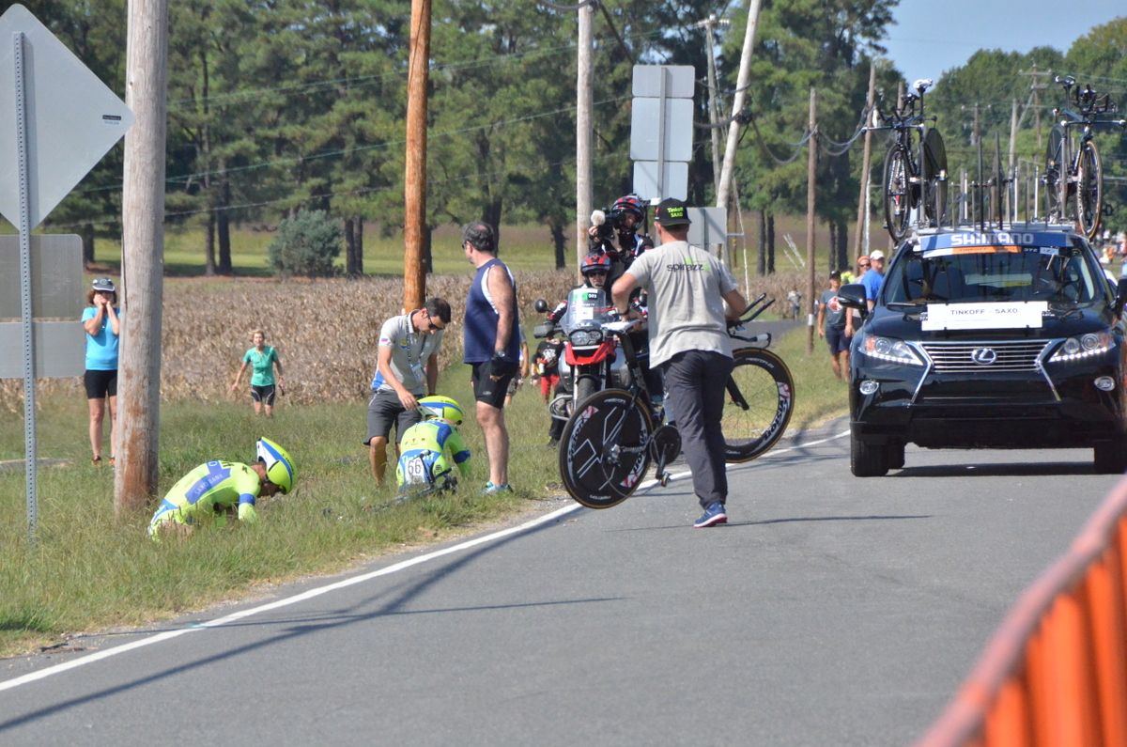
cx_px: 564
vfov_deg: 4.6
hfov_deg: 6.9
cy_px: 374
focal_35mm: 300
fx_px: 9373
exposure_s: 1/6400
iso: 3200
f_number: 10
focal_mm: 200
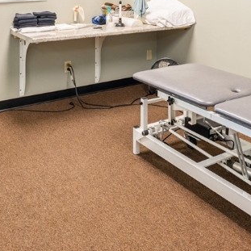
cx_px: 151
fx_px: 361
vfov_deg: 34.2
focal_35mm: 44
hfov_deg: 38.2
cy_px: -12
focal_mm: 14
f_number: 8
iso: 200
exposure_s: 1/2
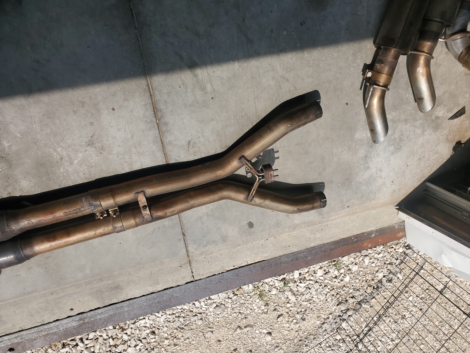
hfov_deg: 67.3
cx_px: 235
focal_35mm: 26
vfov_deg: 53.1
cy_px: 176
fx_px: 353
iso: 50
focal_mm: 4.3
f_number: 2.4
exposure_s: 1/1552
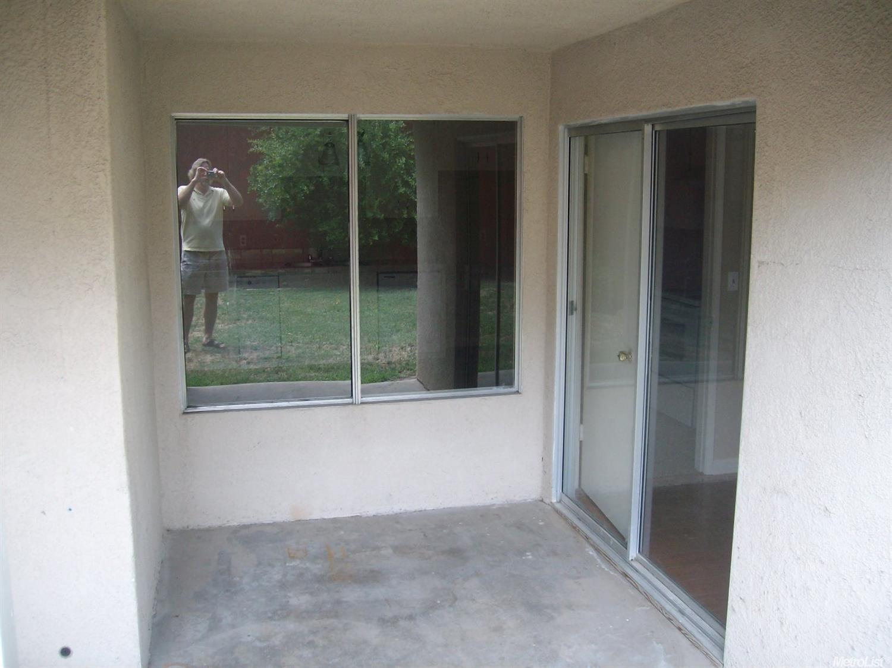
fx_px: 902
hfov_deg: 52.6
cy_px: 334
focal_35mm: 35
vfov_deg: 40.7
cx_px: 446
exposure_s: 1/87.3
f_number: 2.8
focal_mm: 5.8
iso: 80
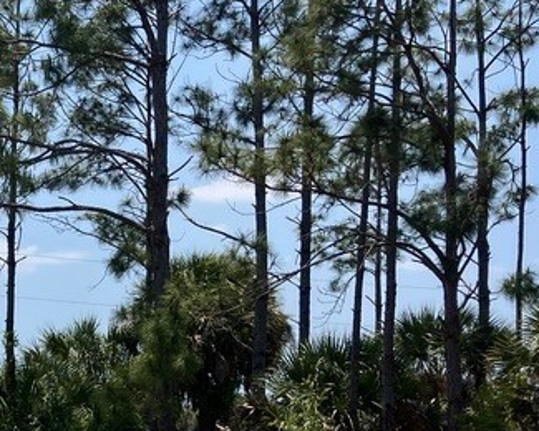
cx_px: -231
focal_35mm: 86
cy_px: 501
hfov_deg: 19.8
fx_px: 1372
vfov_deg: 17.1
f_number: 1.8
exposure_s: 1/2703
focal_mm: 3.99
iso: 32
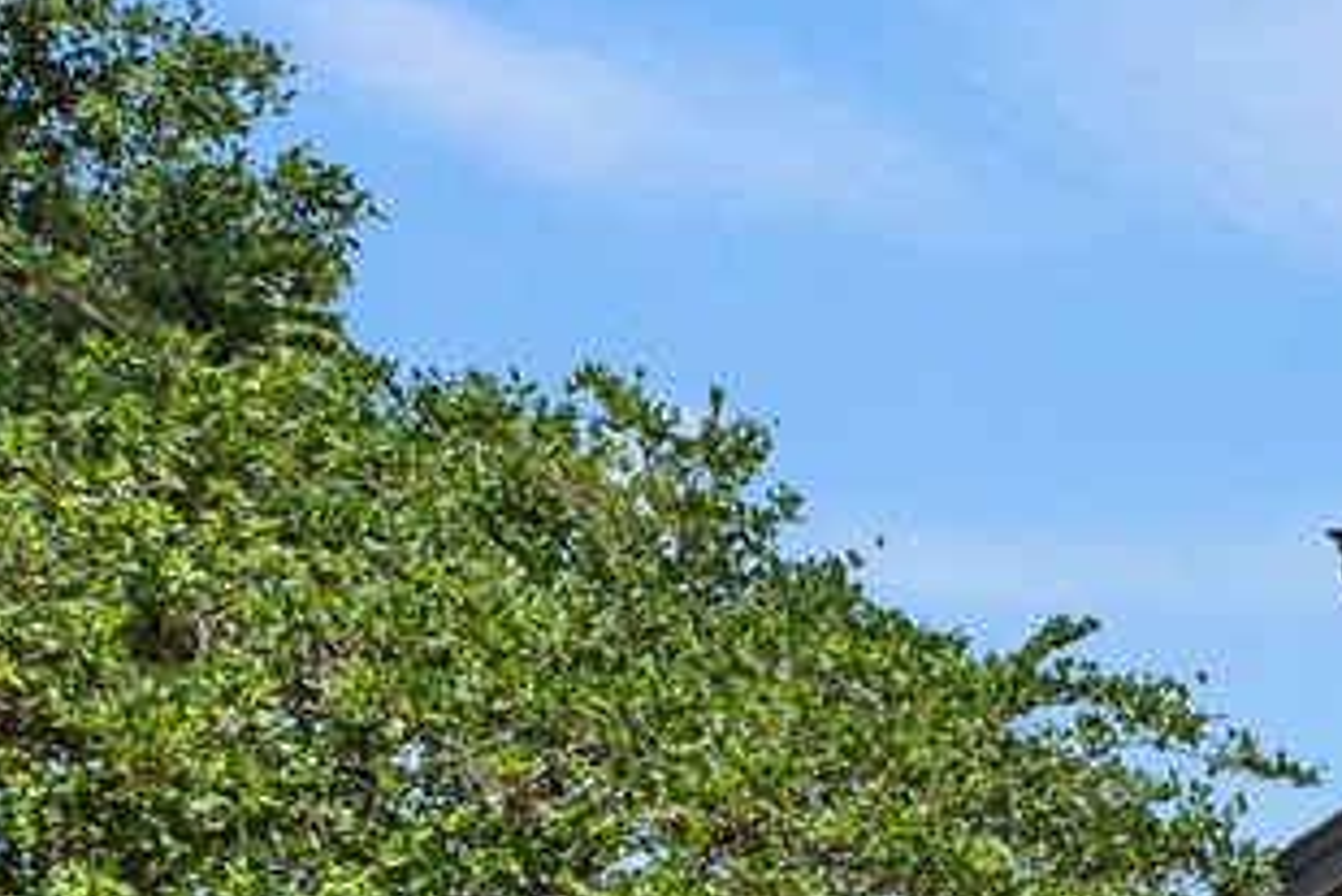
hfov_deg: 16.1
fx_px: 3916
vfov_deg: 12.0
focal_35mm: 105
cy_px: 1636
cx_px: 2498
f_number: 8
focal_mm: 15
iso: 100
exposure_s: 1/320
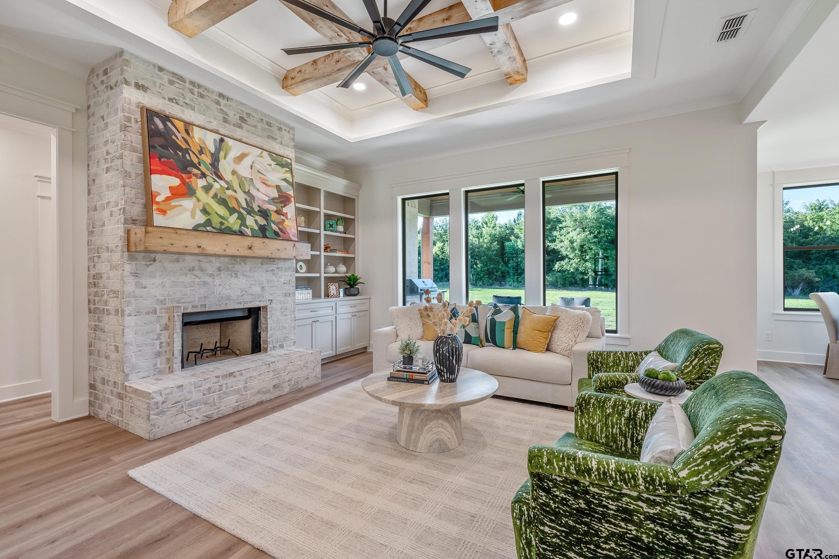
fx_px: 350
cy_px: 280
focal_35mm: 15
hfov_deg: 100.4
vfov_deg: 77.3
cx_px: 420
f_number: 8
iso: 800
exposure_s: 1/25
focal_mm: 15
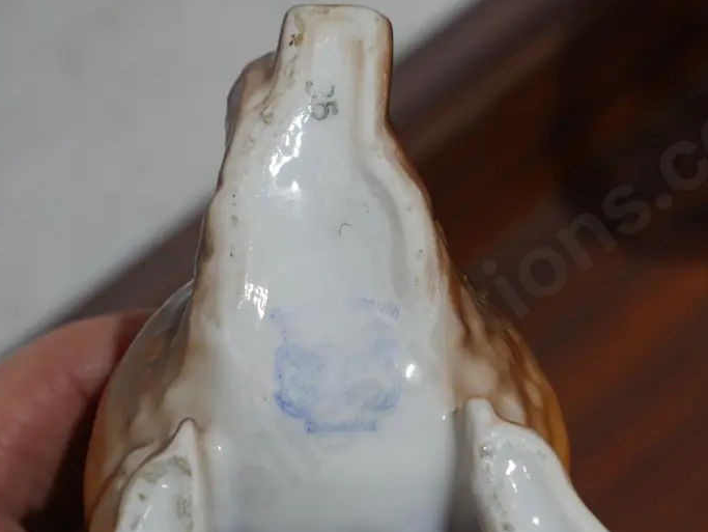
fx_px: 1842
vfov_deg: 16.4
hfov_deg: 21.7
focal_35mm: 90
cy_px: 365
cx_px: 419
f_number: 5.4
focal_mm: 30
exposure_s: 1/60
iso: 400
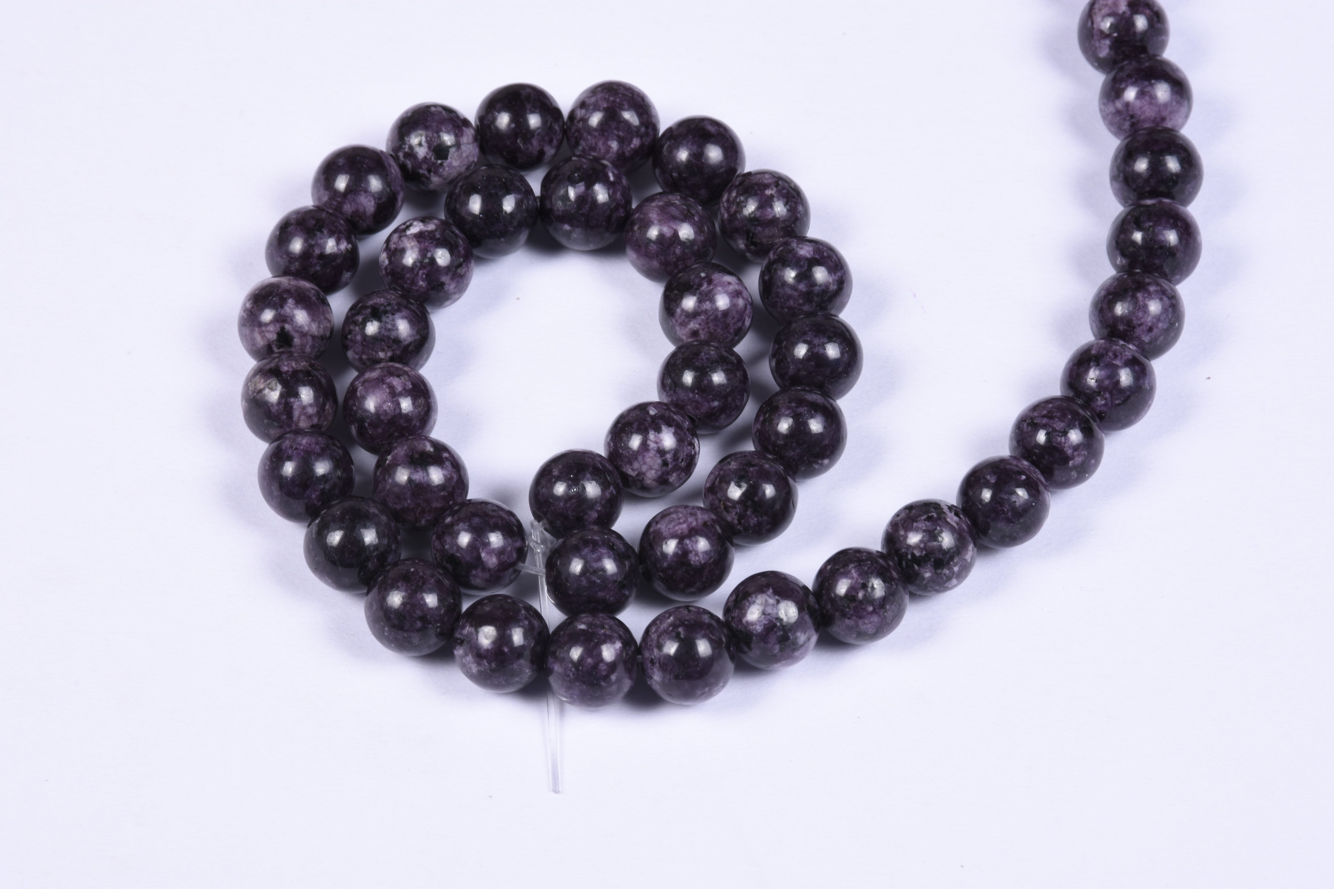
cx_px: 667
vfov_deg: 6.5
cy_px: 444
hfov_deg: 9.8
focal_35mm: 210
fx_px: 7781
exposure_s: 1/125
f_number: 22
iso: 250
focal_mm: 140
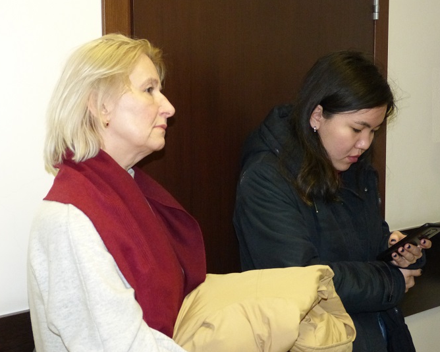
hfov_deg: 31.5
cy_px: 177
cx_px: 217
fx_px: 781
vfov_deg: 25.4
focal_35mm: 60
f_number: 3.2
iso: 800
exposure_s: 1/60
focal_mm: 10.2
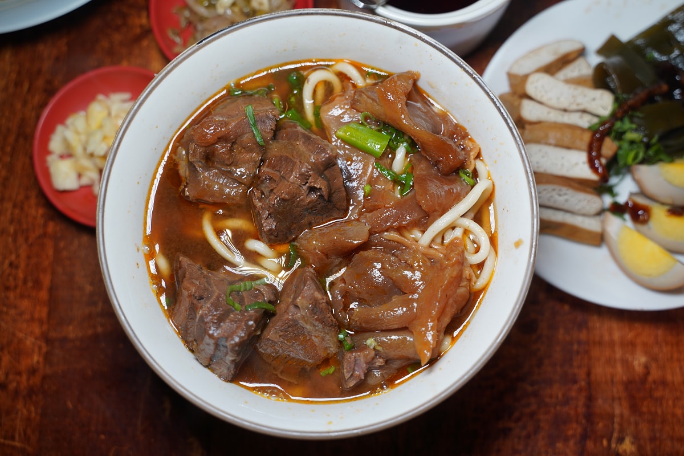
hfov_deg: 50.7
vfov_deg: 35.1
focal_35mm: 38
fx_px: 722
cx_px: 342
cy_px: 228
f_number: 4
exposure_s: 1/60
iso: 200
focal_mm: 38
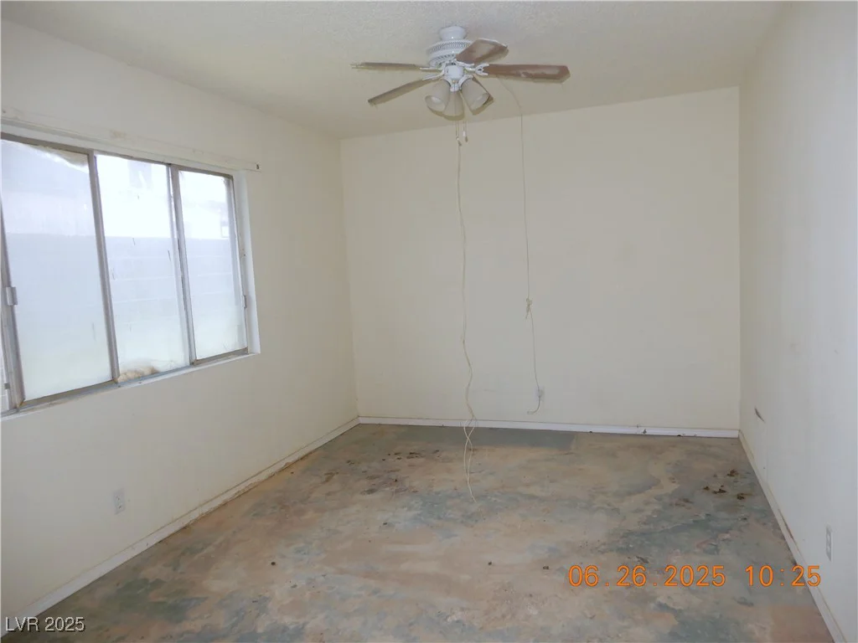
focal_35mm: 24
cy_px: 322
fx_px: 595
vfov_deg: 56.8
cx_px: 429
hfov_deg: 71.6
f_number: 3.4
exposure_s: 1/30
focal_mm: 4.3
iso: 200
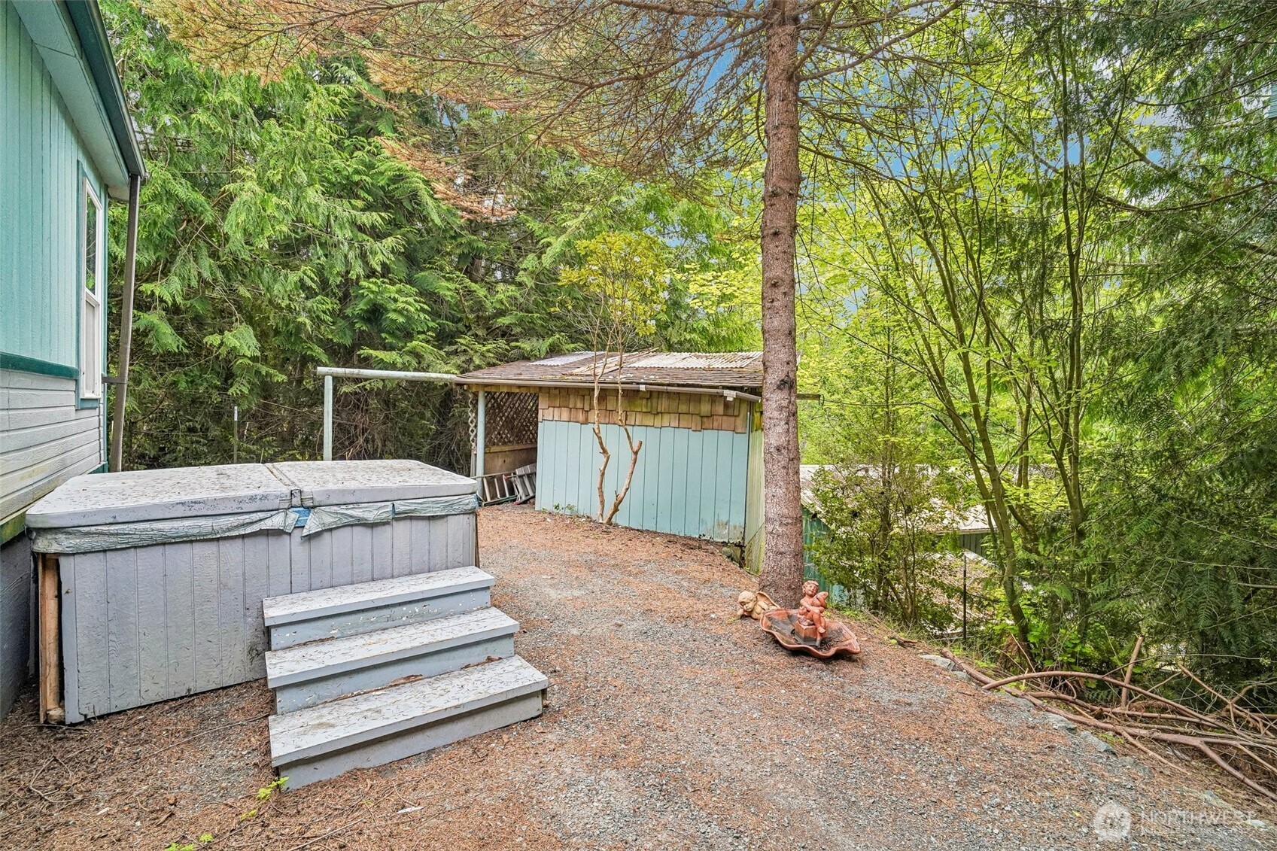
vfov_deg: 73.7
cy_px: 426
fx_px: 567
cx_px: 638
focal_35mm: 16
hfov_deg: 96.7
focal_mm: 16
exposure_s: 1/160
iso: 1600
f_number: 8
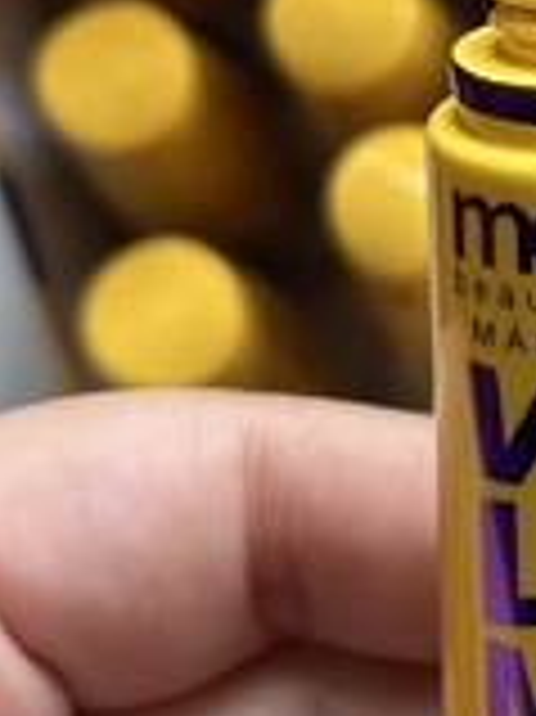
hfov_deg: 9.0
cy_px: -38
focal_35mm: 161
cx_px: 820
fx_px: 3328
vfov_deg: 12.1
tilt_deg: -76.3
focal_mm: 6.86
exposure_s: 1/100
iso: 160
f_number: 1.78
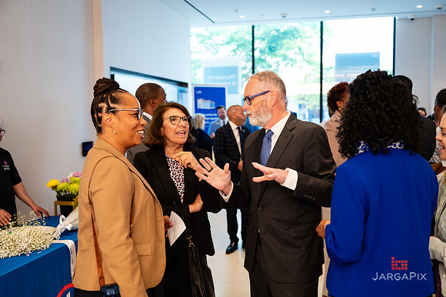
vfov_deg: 34.5
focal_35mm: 39
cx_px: 223
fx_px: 478
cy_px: 148
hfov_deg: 50.0
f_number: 3.2
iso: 1000
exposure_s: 1/200
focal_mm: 38
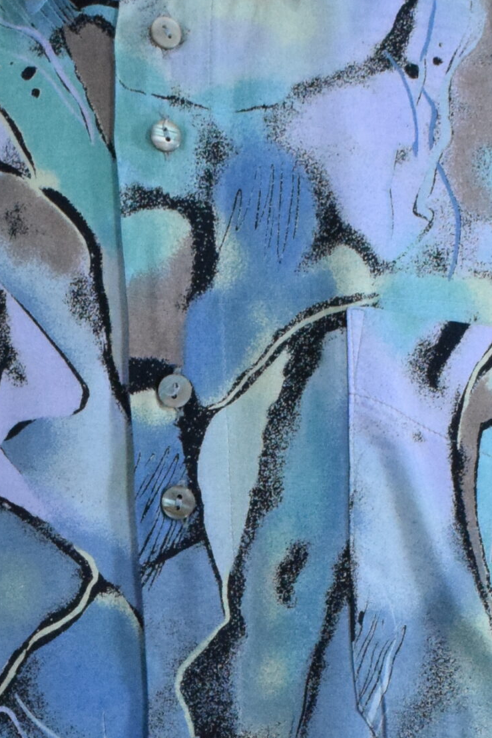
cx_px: 104
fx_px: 2888
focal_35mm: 141
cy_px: 695
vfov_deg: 14.4
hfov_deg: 9.7
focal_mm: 26
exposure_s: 1/250
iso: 3200
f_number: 11
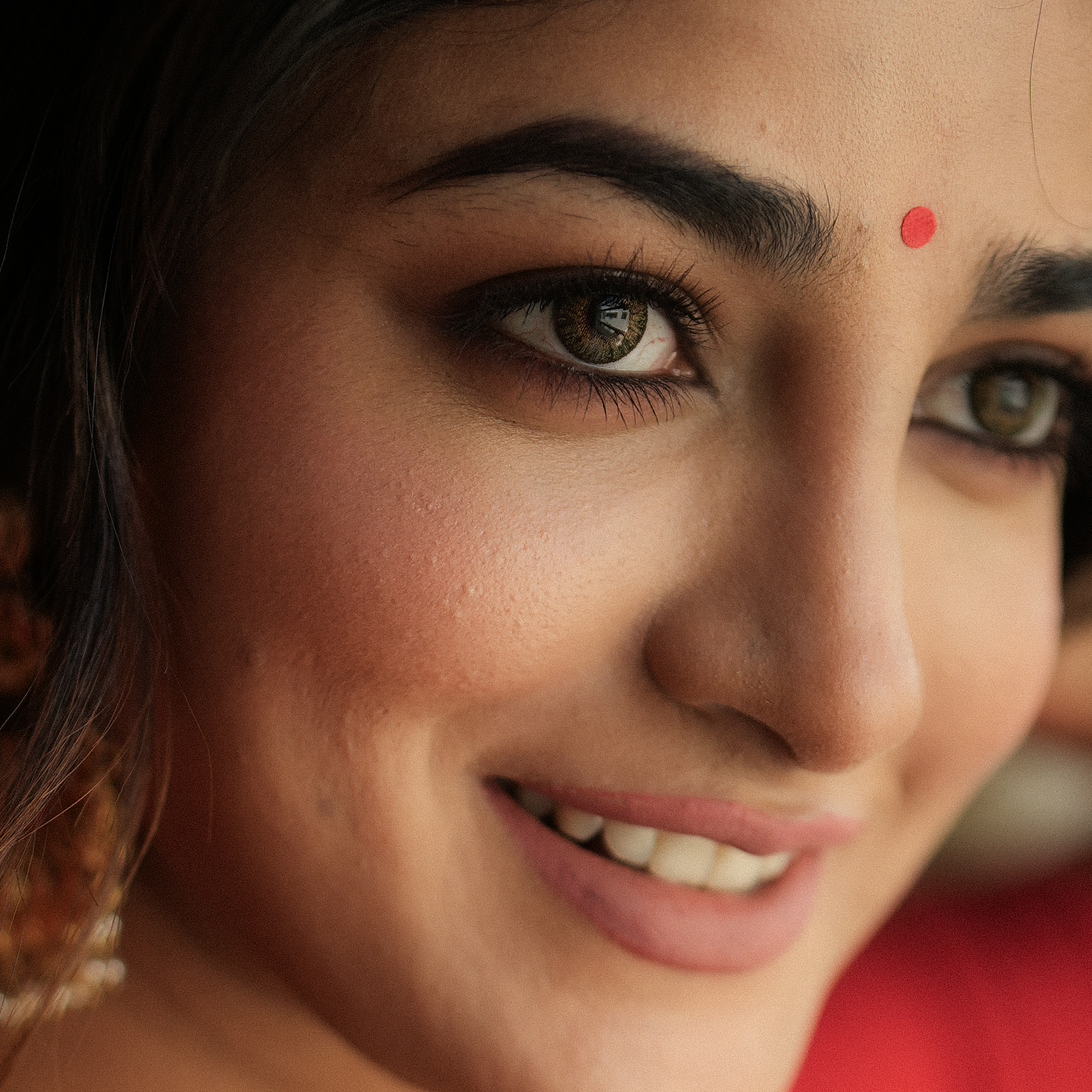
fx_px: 5211
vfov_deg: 11.9
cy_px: 902
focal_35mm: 146
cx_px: 363
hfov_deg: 11.9
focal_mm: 50
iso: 160
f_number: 1.6
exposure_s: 1/1000
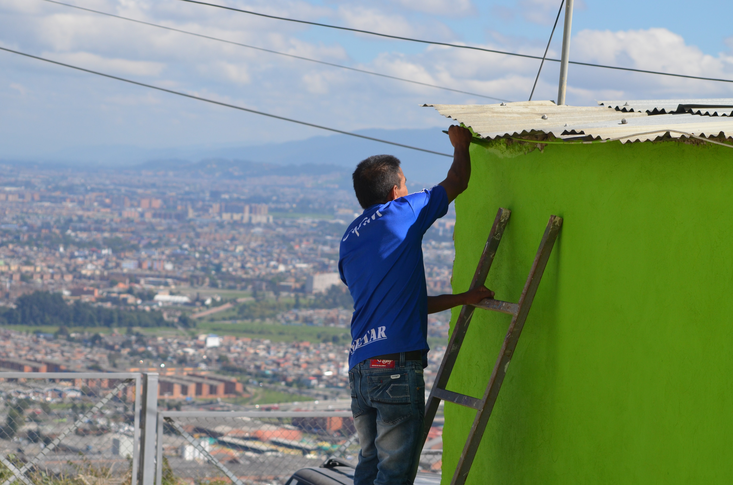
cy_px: 242
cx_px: 366
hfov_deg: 16.7
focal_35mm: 123
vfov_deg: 11.1
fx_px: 2499
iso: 400
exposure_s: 1/1600
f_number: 6.3
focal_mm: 82
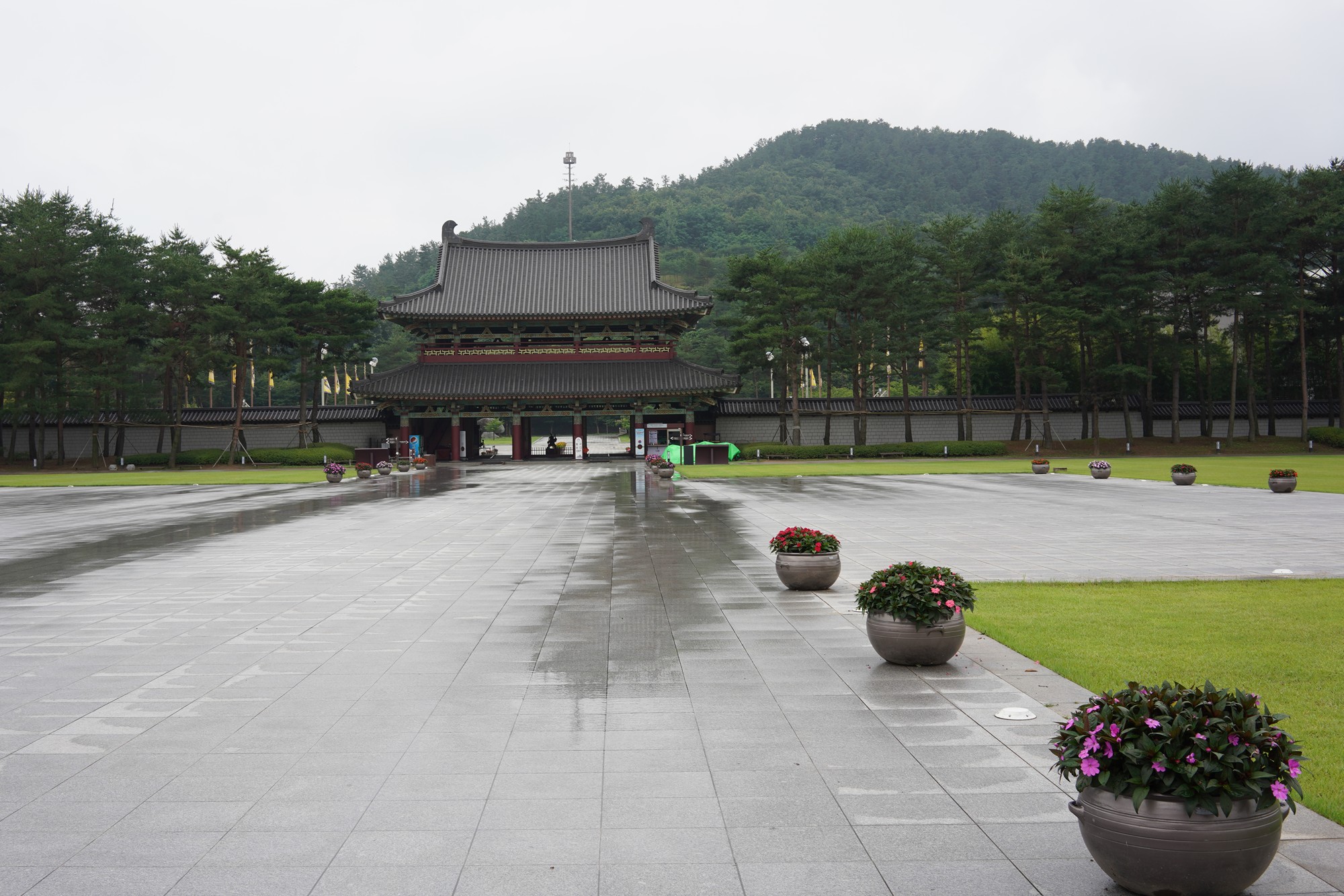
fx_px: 1307
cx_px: 672
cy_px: 448
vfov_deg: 37.9
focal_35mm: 35
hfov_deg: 54.4
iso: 200
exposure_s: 1/80
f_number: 10
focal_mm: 35
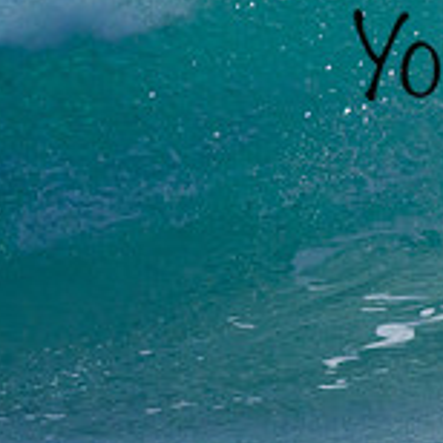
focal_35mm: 3278
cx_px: 668
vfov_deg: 0.5
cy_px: -65
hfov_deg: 0.5
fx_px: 47461
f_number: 6.3
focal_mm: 800
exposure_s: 1/2000
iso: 2000
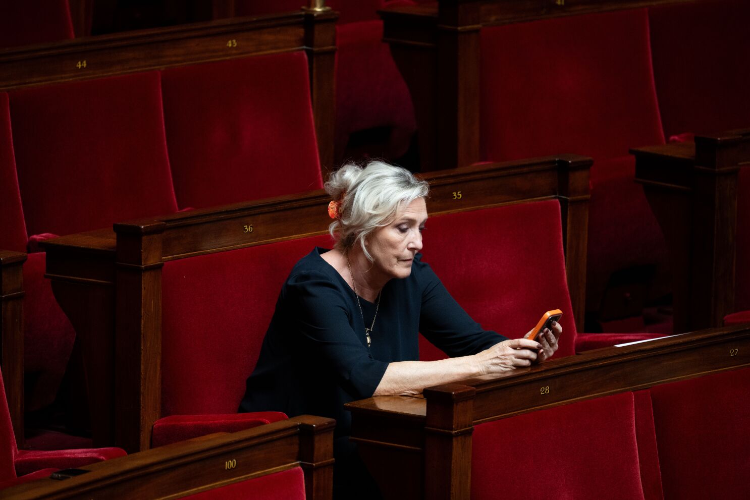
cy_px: 250
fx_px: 8334
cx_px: 375
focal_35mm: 400
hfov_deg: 5.2
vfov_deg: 3.4
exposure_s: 1/250
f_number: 5.6
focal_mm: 400
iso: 3200
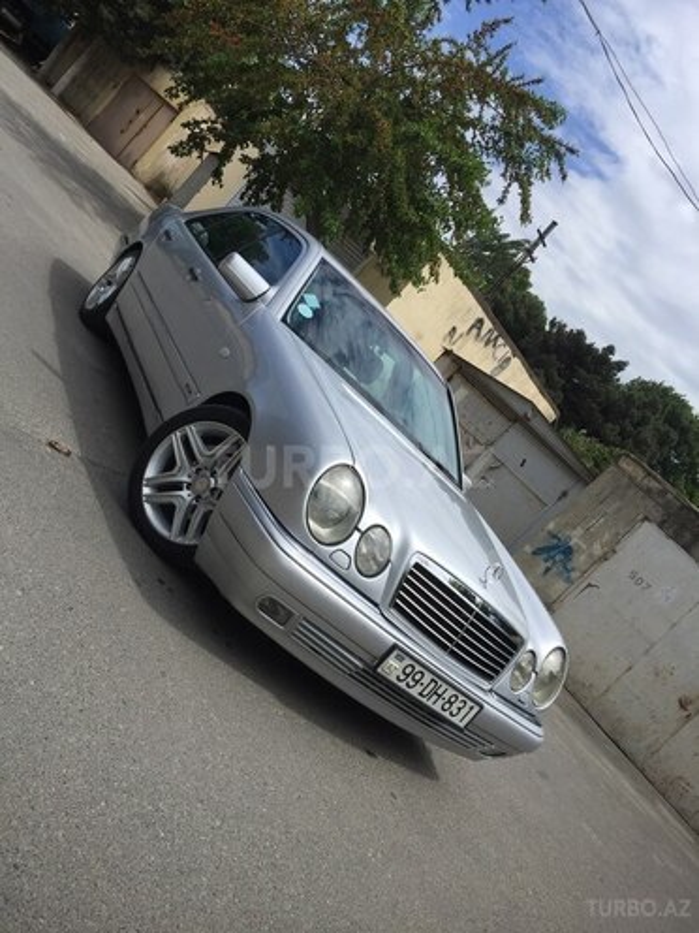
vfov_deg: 61.7
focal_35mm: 29
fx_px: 781
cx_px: 350
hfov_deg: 48.2
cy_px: 466
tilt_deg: -0.3
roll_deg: -44.4
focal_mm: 4.15
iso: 32
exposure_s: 1/3597
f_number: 2.2
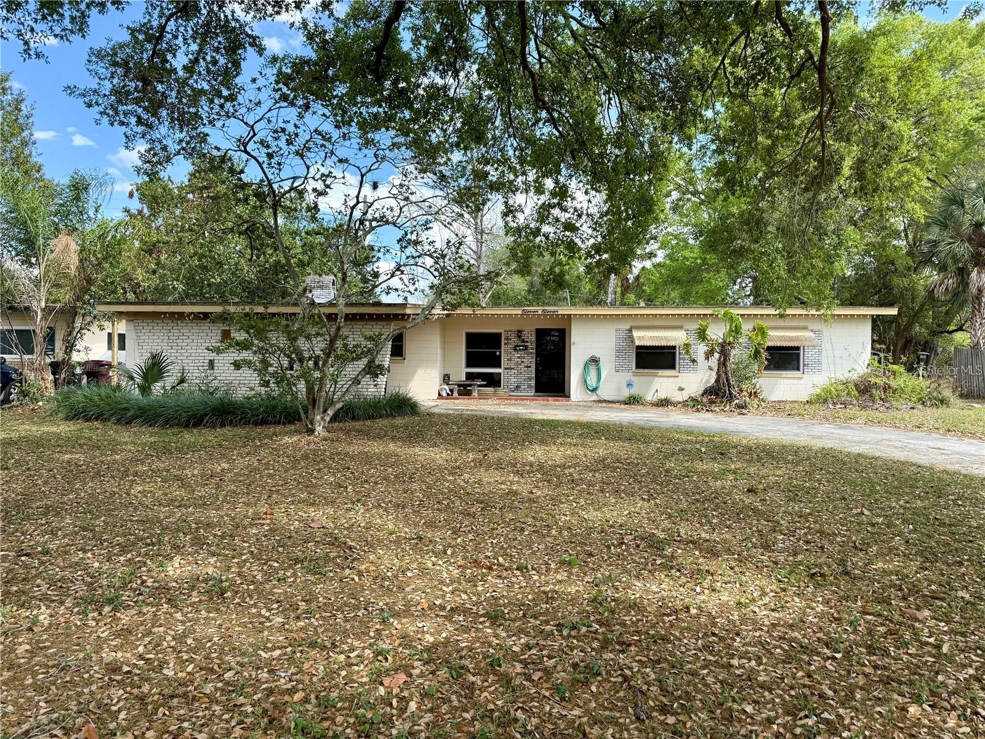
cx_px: 492
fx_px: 683
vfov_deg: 56.8
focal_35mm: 24
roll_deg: -0.5
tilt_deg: +0.0
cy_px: 370
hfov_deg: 71.6
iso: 100
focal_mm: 6.76
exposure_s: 1/1727
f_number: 1.78
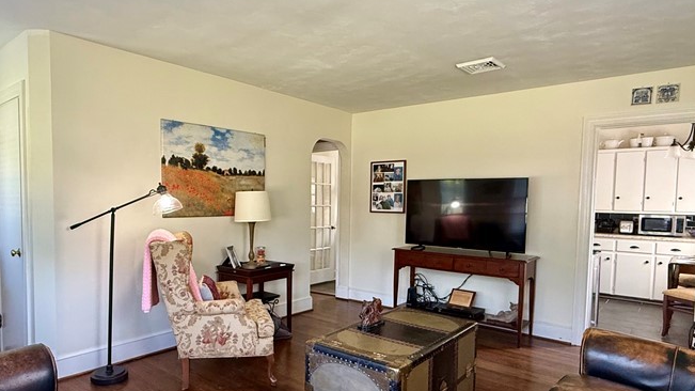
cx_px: 305
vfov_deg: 47.5
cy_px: 226
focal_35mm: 24
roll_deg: -0.9
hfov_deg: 76.0
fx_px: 442
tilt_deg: -3.2
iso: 250
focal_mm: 2.22
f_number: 2.2
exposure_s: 1/99
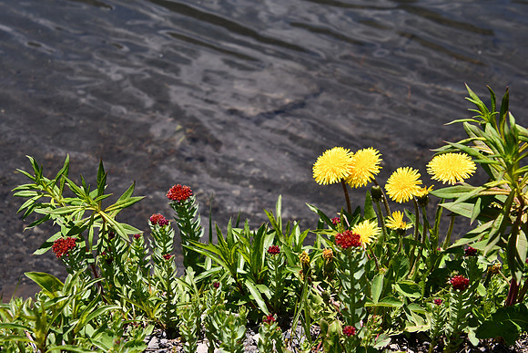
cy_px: 176
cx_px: 264
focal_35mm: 75
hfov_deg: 27.0
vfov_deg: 18.2
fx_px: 1100
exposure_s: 1/250
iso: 100
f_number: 8
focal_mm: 50
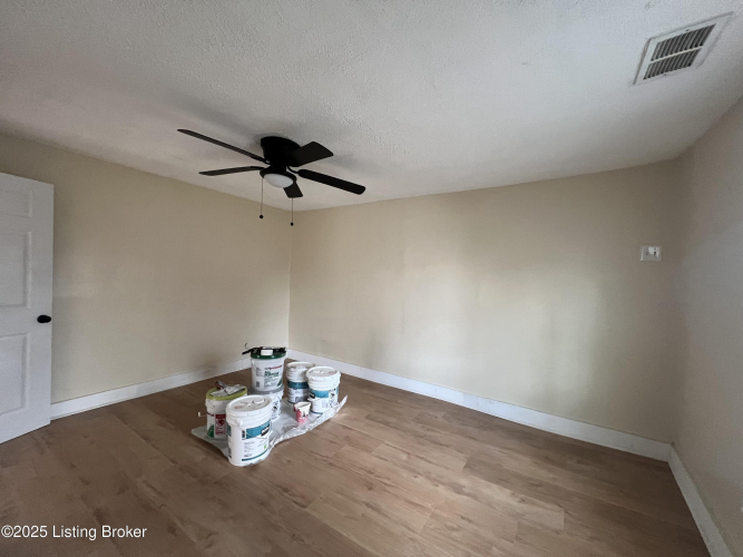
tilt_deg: -0.8
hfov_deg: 106.2
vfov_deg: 89.9
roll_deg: -2.4
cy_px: 278
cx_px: 372
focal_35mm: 13
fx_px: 279
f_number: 1.8
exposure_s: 1/60
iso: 320
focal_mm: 1.57
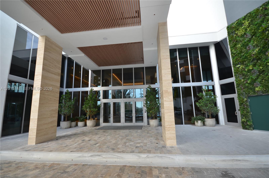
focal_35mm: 15
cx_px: 134
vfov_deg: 77.0
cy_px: 89
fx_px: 112
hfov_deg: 100.5
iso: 200
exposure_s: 1/80
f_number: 4.5
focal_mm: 10
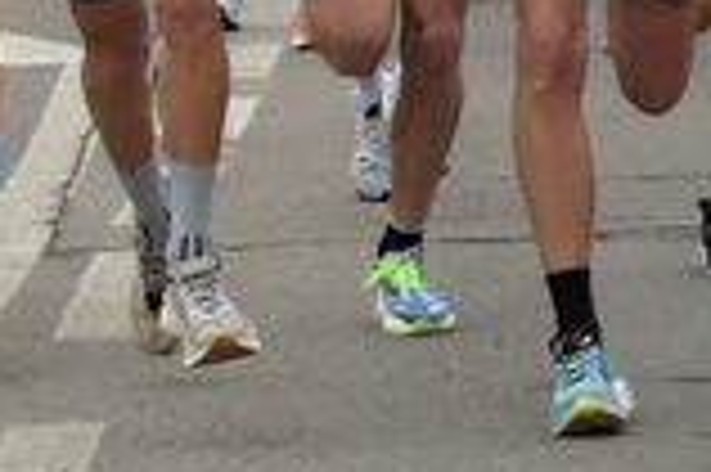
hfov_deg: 6.2
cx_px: 2038
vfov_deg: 4.4
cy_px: -450
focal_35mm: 307
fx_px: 6057
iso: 1250
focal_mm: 44
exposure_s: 1/750
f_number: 5.6
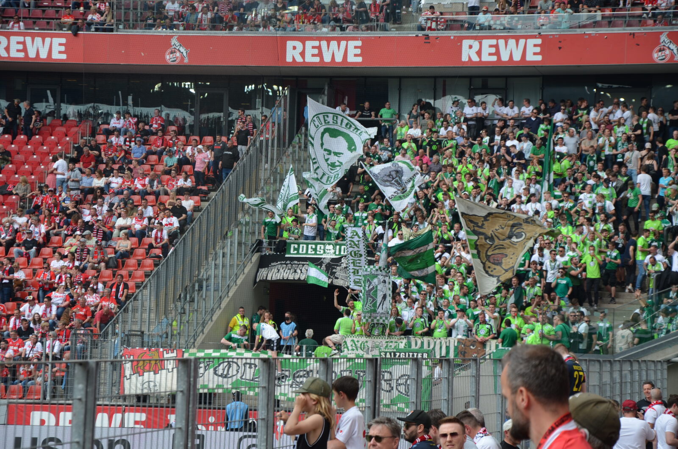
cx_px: 339
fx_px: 2115
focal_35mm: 112
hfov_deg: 18.2
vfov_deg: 12.1
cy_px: 224
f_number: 5.6
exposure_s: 1/500
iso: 250
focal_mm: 75
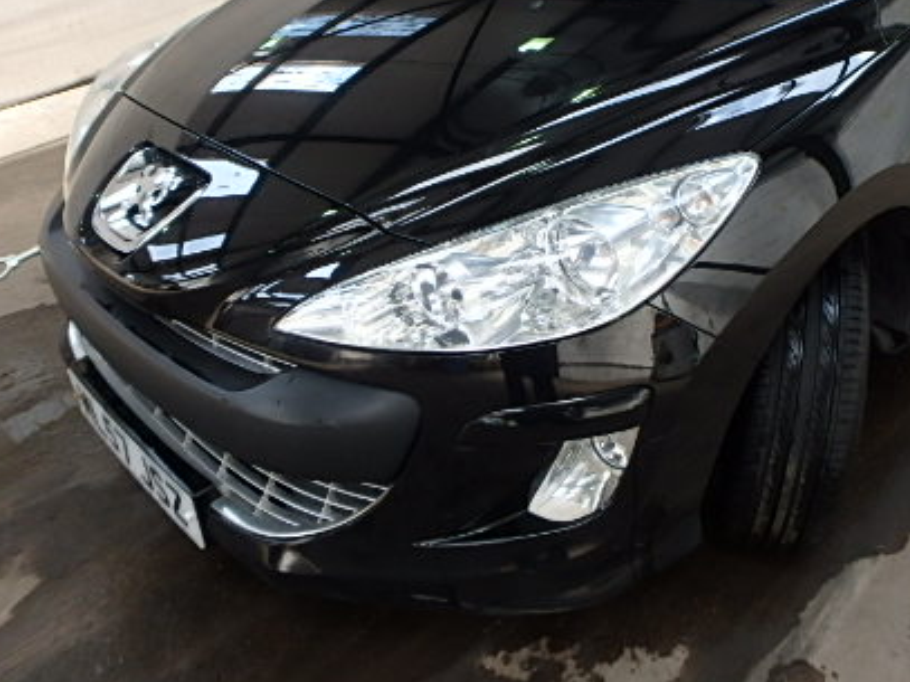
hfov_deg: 54.2
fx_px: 867
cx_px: 608
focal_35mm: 33
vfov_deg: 41.6
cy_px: 168
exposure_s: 1/50
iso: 200
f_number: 3.5
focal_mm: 3.7
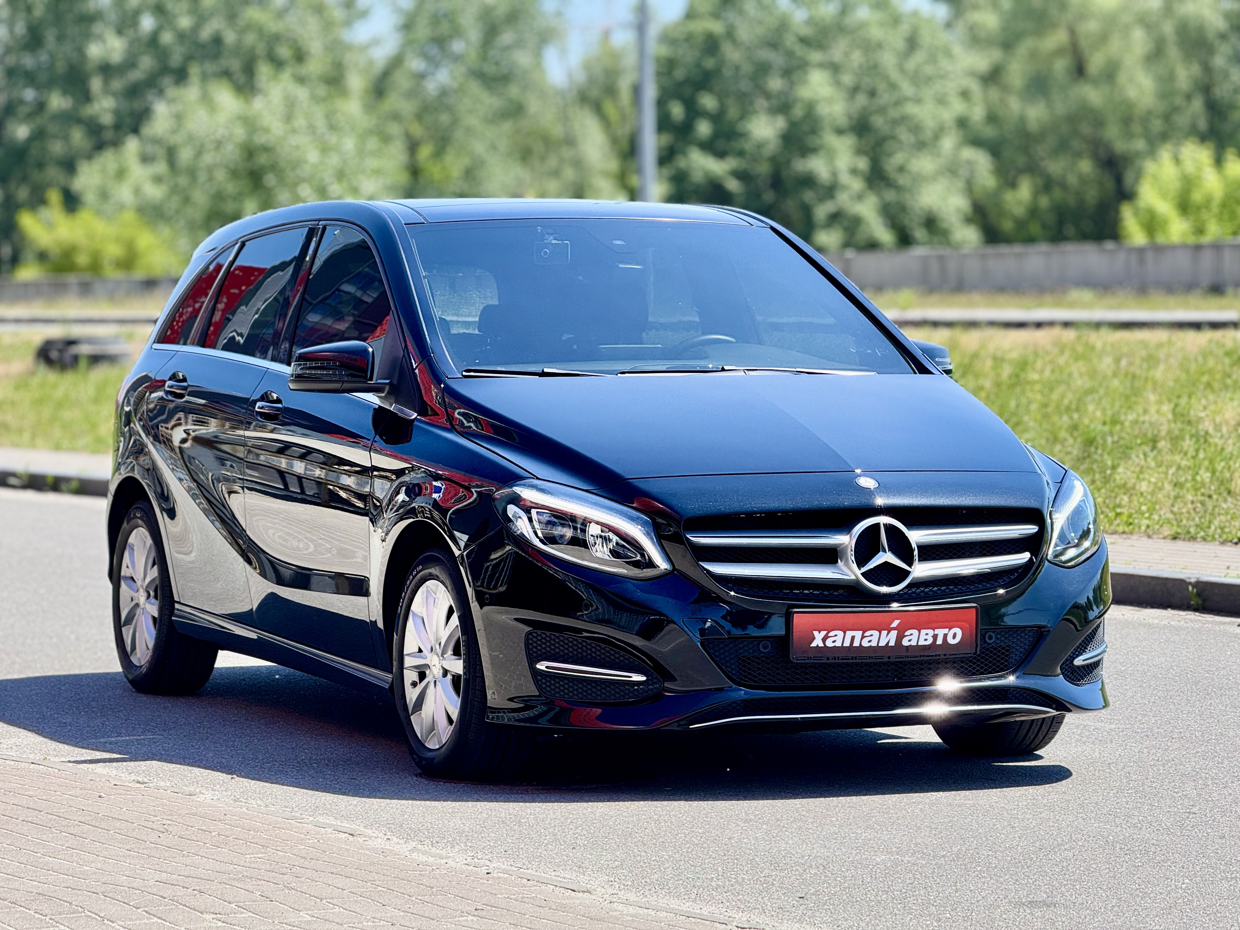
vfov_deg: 12.3
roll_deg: +1.6
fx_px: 4299
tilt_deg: -1.8
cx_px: 620
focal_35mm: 120
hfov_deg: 16.4
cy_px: 465
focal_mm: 15.66
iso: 50
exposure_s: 1/596
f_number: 2.8
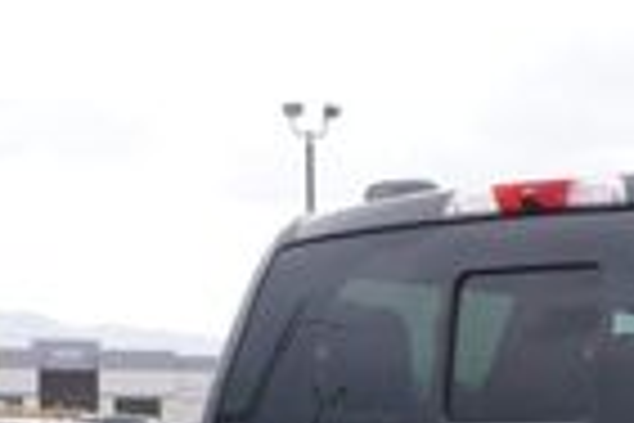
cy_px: 846
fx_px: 2641
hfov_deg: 13.7
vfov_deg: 8.7
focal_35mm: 150
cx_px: 346
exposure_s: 1/160
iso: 100
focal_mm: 22
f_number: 6.3
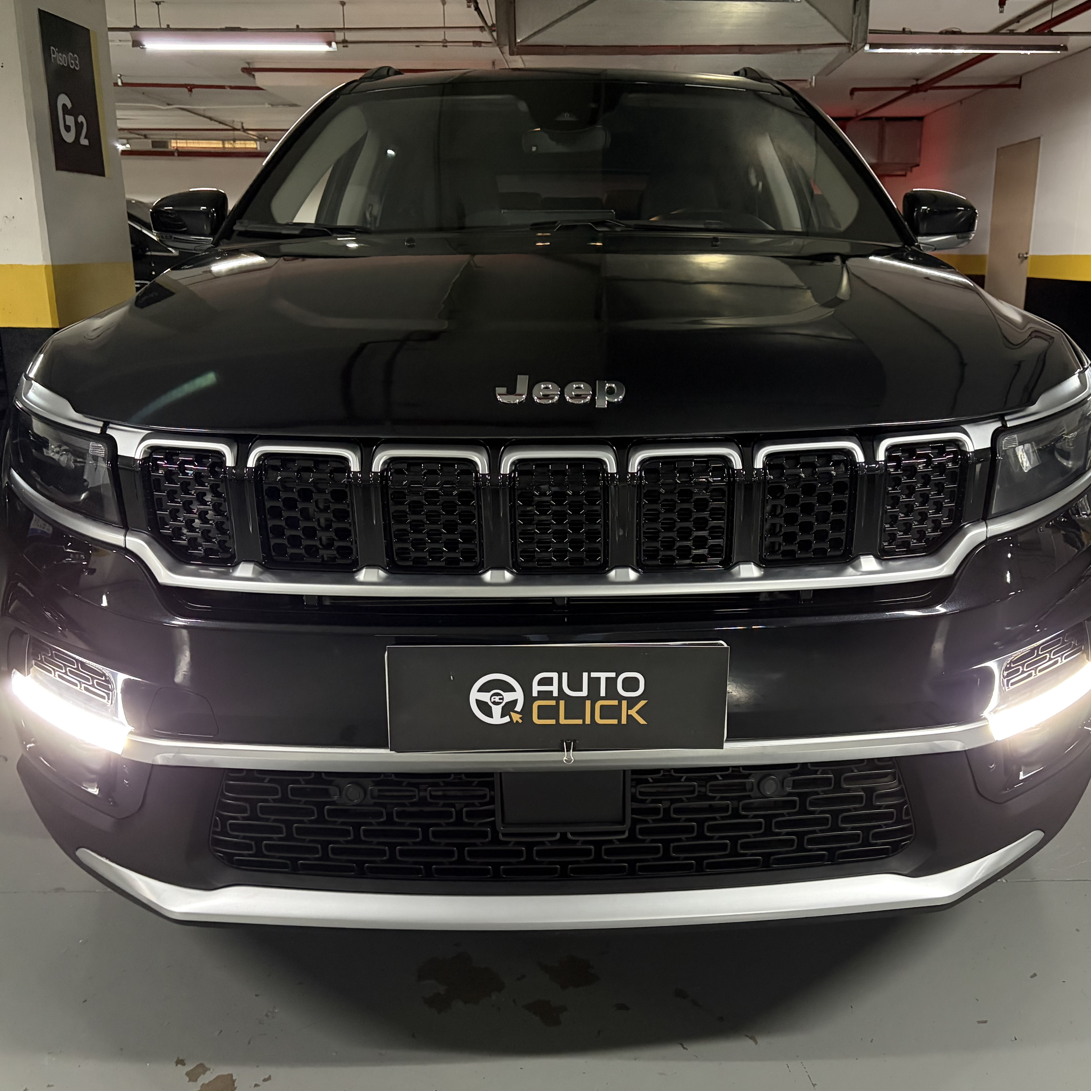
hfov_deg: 52.4
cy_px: 549
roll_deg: +0.6
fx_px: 1105
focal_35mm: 31
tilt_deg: -14.5
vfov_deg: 52.5
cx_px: 604
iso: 640
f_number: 1.6
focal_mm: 5.96
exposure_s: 1/30
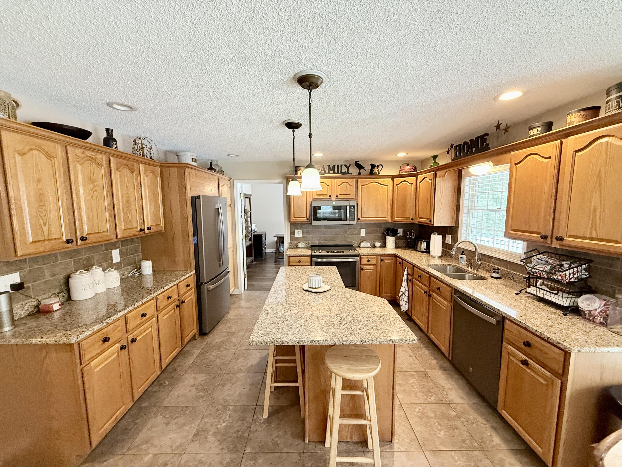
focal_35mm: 14
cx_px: 311
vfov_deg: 85.7
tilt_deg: -6.1
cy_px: 234
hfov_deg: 102.1
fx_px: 252
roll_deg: +0.6
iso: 320
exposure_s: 1/60
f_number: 2.2
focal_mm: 2.22
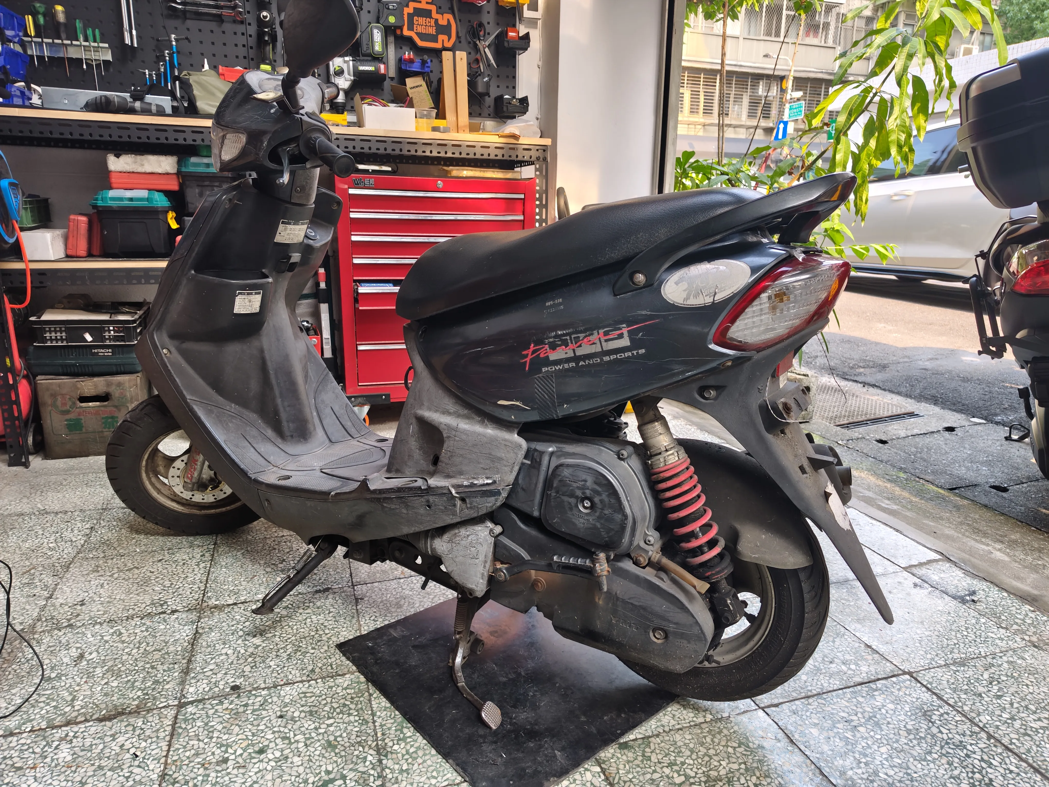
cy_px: 394
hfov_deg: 73.9
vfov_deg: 58.9
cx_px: 524
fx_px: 697
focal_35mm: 23
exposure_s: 1/120
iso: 800
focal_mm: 6.07
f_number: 1.7
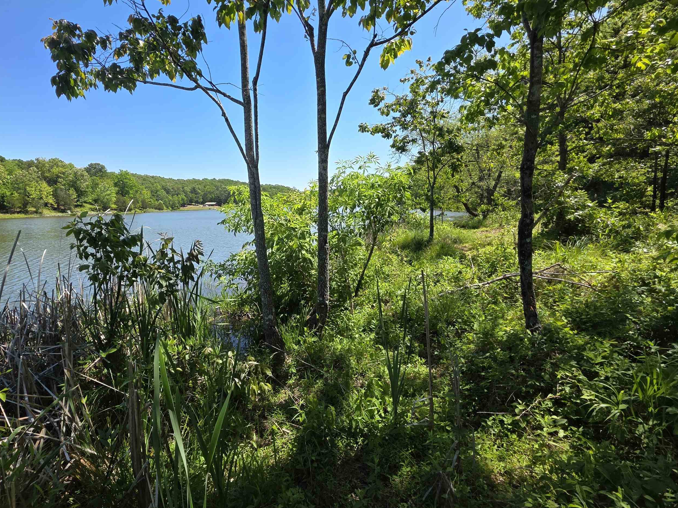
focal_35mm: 16
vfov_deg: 78.1
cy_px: 251
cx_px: 272
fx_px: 313
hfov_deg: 93.3
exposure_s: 1/1024
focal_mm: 2.2
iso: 40
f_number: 1.9
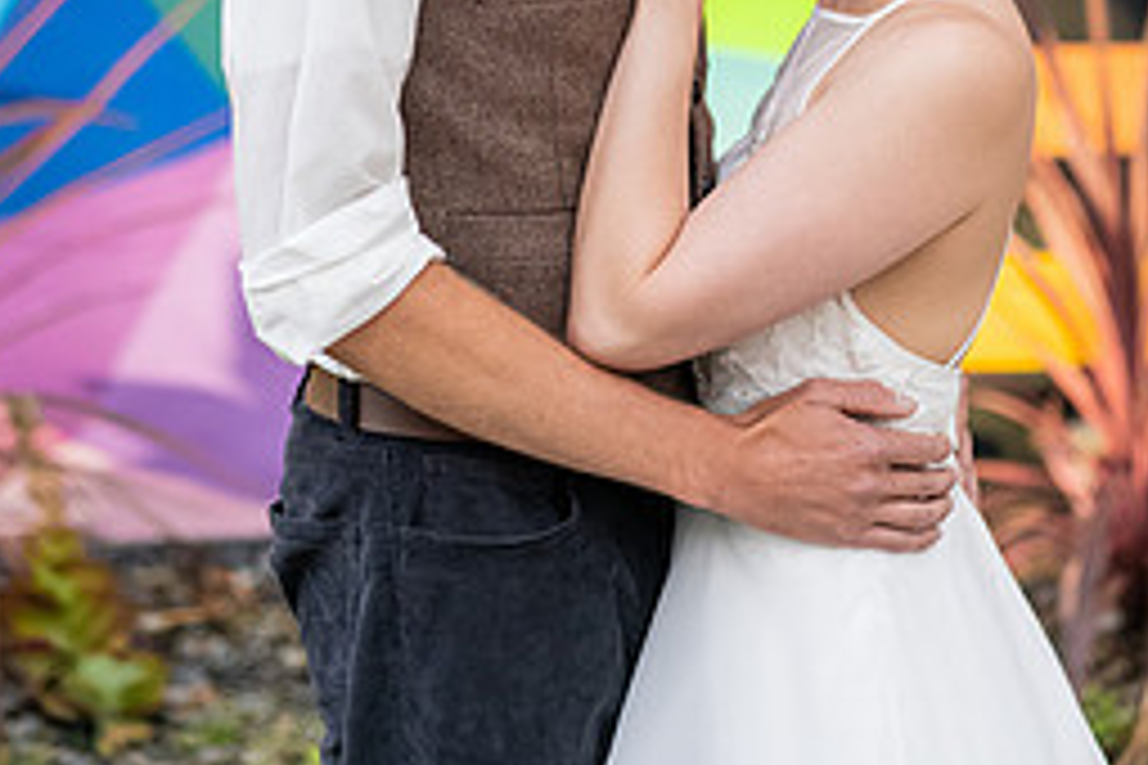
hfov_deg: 21.0
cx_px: 576
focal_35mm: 97
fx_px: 3093
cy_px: -86
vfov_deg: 13.8
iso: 500
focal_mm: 55
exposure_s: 1/160
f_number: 2.2
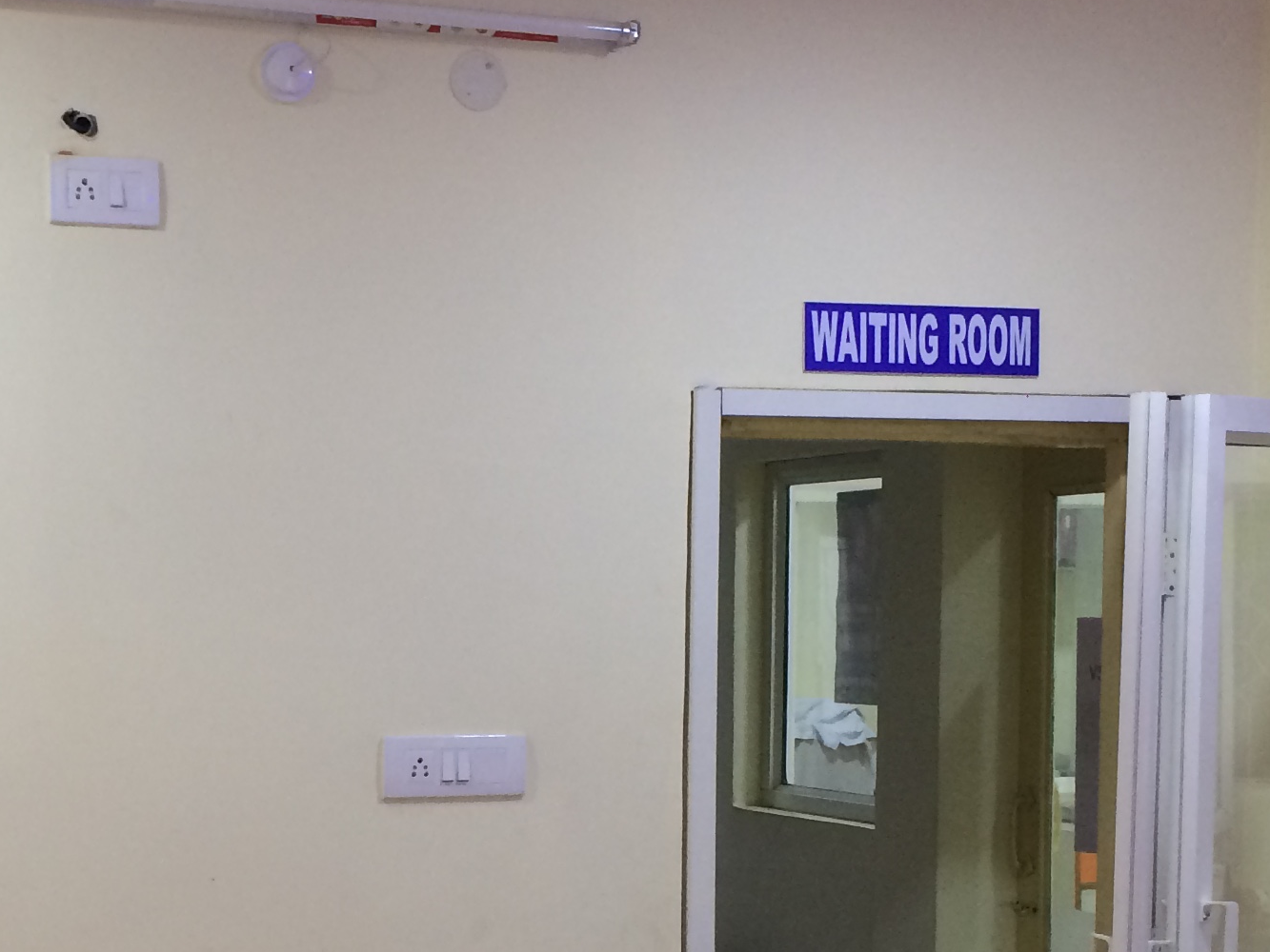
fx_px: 2605
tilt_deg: -6.1
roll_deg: +0.7
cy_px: 831
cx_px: 429
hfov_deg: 27.2
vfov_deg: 20.4
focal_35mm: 71
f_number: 2.2
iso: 80
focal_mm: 4.15
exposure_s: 1/33
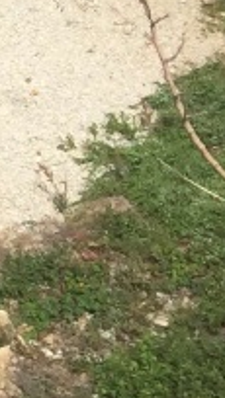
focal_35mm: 186
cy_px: -170
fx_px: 1970
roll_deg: +1.3
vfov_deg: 11.2
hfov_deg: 5.6
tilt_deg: -30.3
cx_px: -716
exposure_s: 1/2083
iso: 32
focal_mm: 4.15
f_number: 2.2
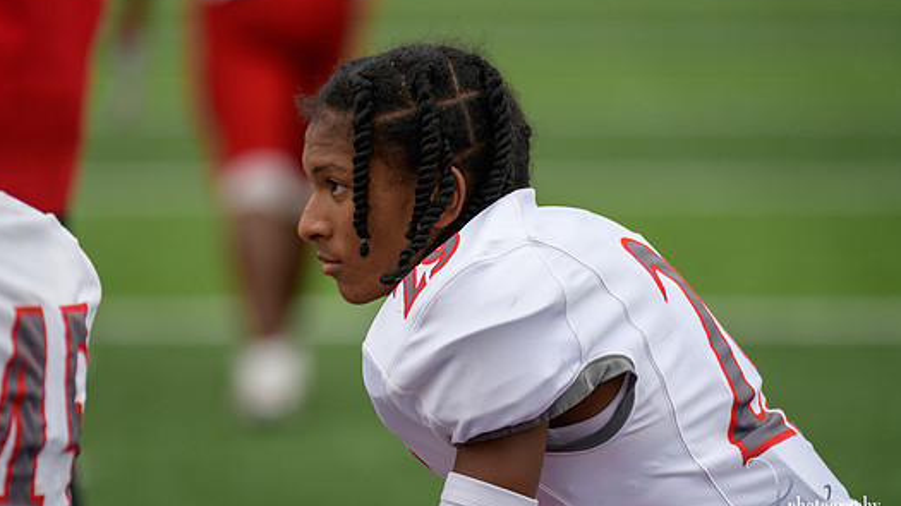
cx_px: 432
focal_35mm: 278
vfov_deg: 4.4
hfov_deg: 7.8
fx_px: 6640
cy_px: 251
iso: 160
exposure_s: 1/500
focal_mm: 240
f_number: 2.8
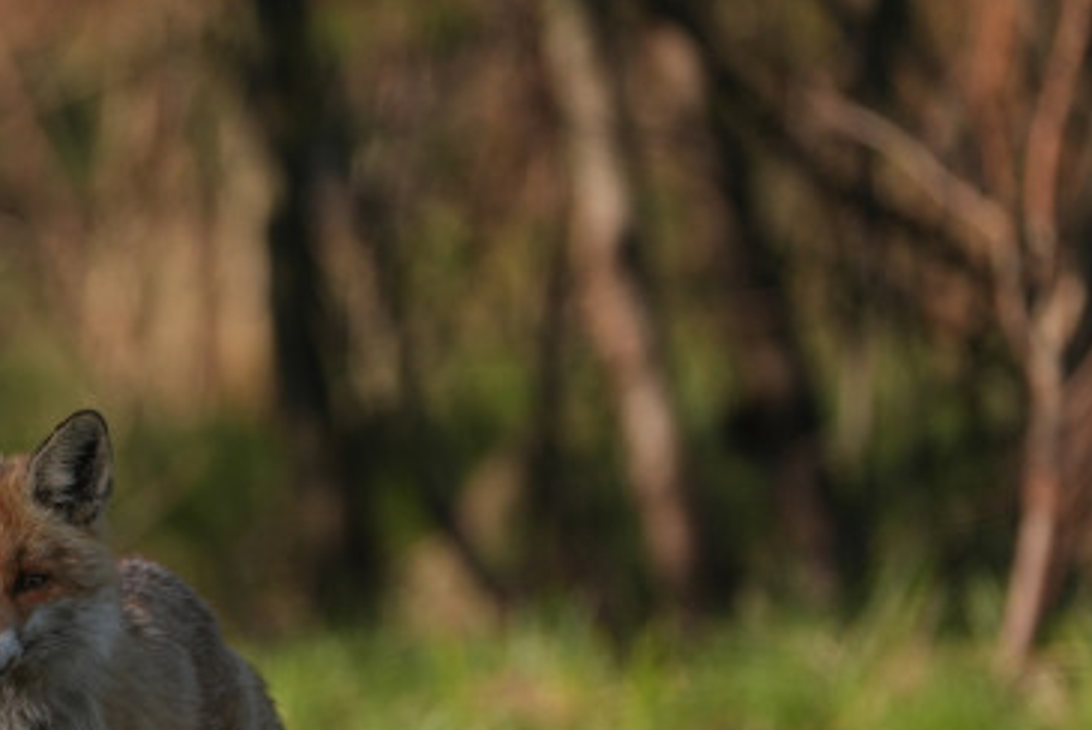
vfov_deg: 1.2
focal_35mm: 1163
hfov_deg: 1.8
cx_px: -111
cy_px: 518
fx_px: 35305
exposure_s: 1/1600
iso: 400
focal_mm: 400
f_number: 4.5
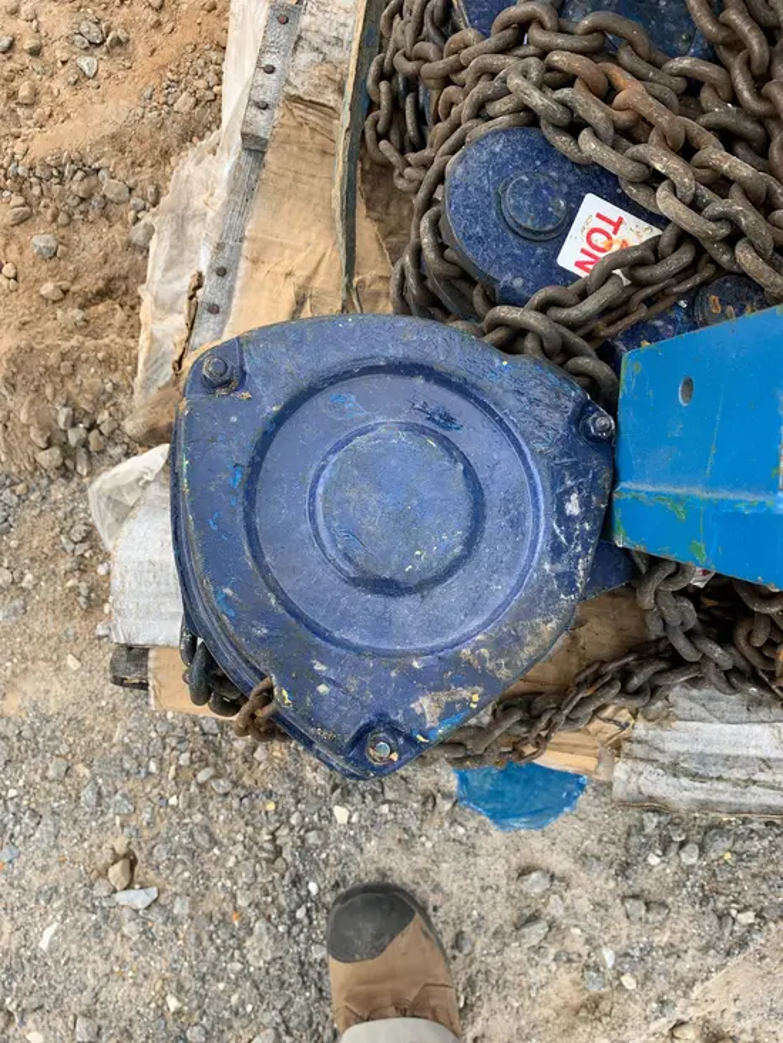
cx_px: 392
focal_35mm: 26
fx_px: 784
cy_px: 522
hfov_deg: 53.1
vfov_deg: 67.3
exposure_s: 1/274
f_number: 1.8
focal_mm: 4.25
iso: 25
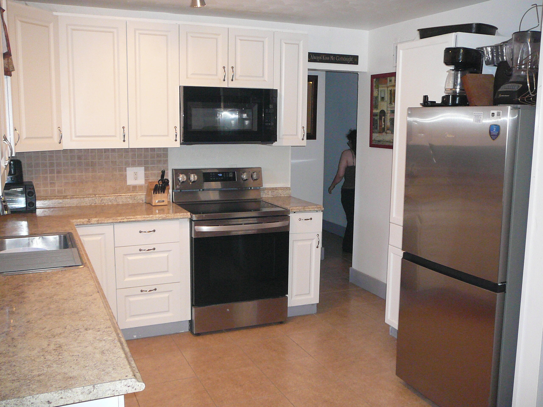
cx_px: 272
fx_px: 549
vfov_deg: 40.7
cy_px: 204
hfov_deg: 52.6
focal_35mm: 35
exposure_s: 1/30
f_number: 2.8
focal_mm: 5.2
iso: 320
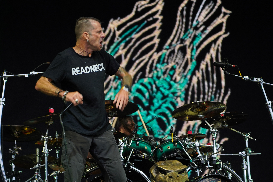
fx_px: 1046
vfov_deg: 9.9
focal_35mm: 138
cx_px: 151
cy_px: 110
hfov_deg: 14.9
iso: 250
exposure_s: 1/125
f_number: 4
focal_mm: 105
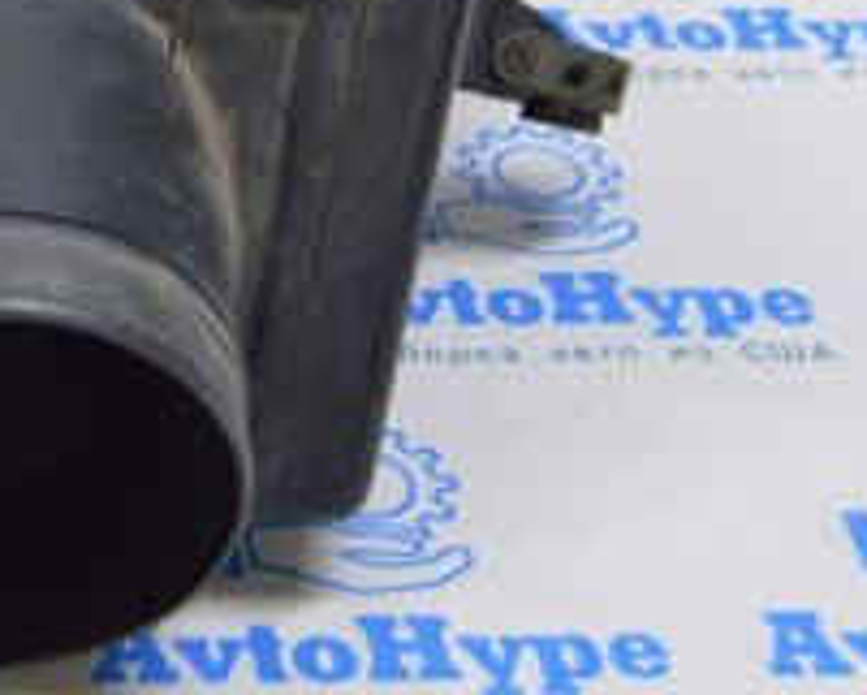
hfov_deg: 14.0
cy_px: -218
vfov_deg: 11.2
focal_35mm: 134
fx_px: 3440
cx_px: -151
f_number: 5.6
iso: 400
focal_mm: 30
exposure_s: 1/20
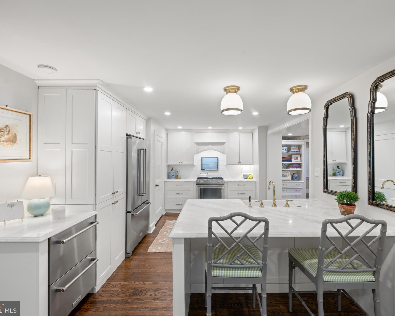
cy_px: 158
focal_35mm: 16
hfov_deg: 93.0
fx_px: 187
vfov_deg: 80.4
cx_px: 208
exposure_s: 1/8
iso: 250
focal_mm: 14
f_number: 7.1
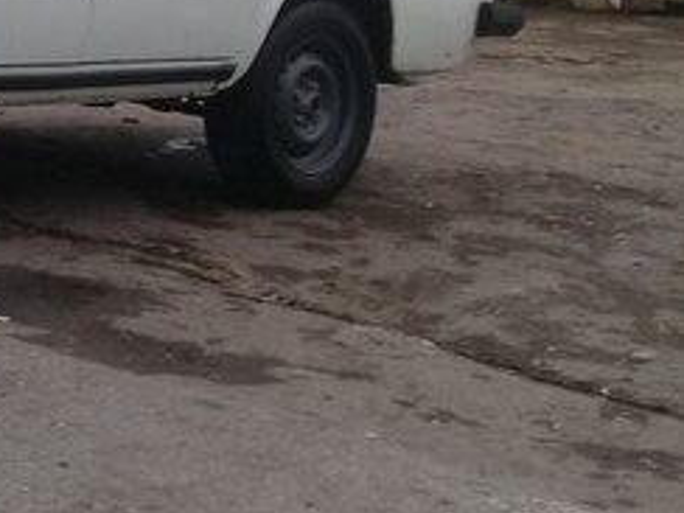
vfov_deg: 17.0
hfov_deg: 20.9
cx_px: -235
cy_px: -43
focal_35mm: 84
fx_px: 1660
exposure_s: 1/33
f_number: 2.2
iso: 64
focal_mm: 3.3
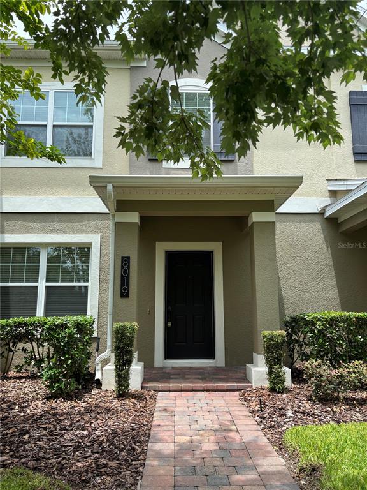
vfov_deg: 67.3
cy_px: 245
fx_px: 368
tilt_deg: +8.7
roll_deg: +1.4
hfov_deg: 53.1
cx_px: 184
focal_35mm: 26
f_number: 1.6
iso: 50
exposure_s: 1/637
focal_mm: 5.96
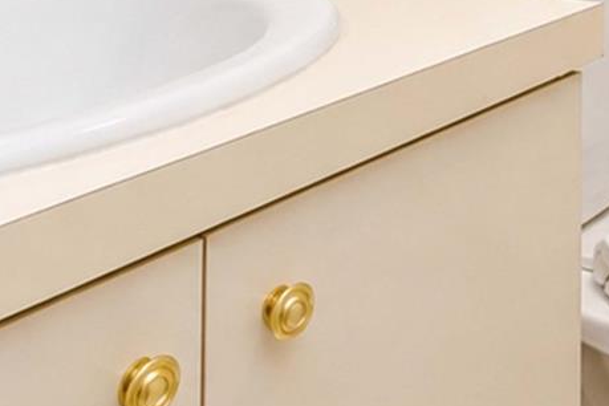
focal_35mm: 67
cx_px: 805
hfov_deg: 25.6
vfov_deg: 16.7
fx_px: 1133
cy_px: -335
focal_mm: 10
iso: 1600
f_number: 10
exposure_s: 1/80
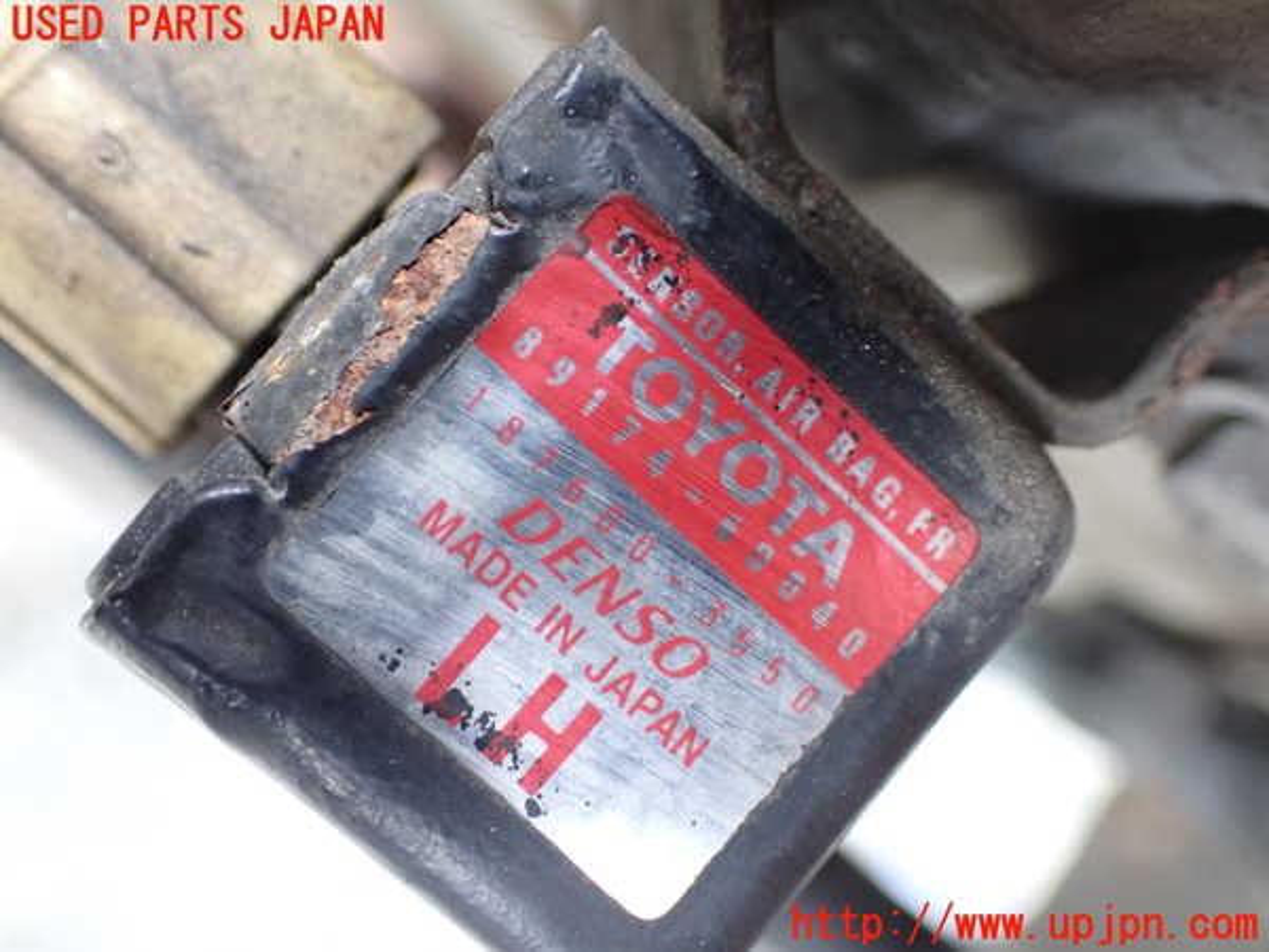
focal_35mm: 44
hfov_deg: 42.9
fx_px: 1613
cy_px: 476
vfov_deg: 32.9
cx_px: 634
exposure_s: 1/80
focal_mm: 7.84
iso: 800
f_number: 2.9
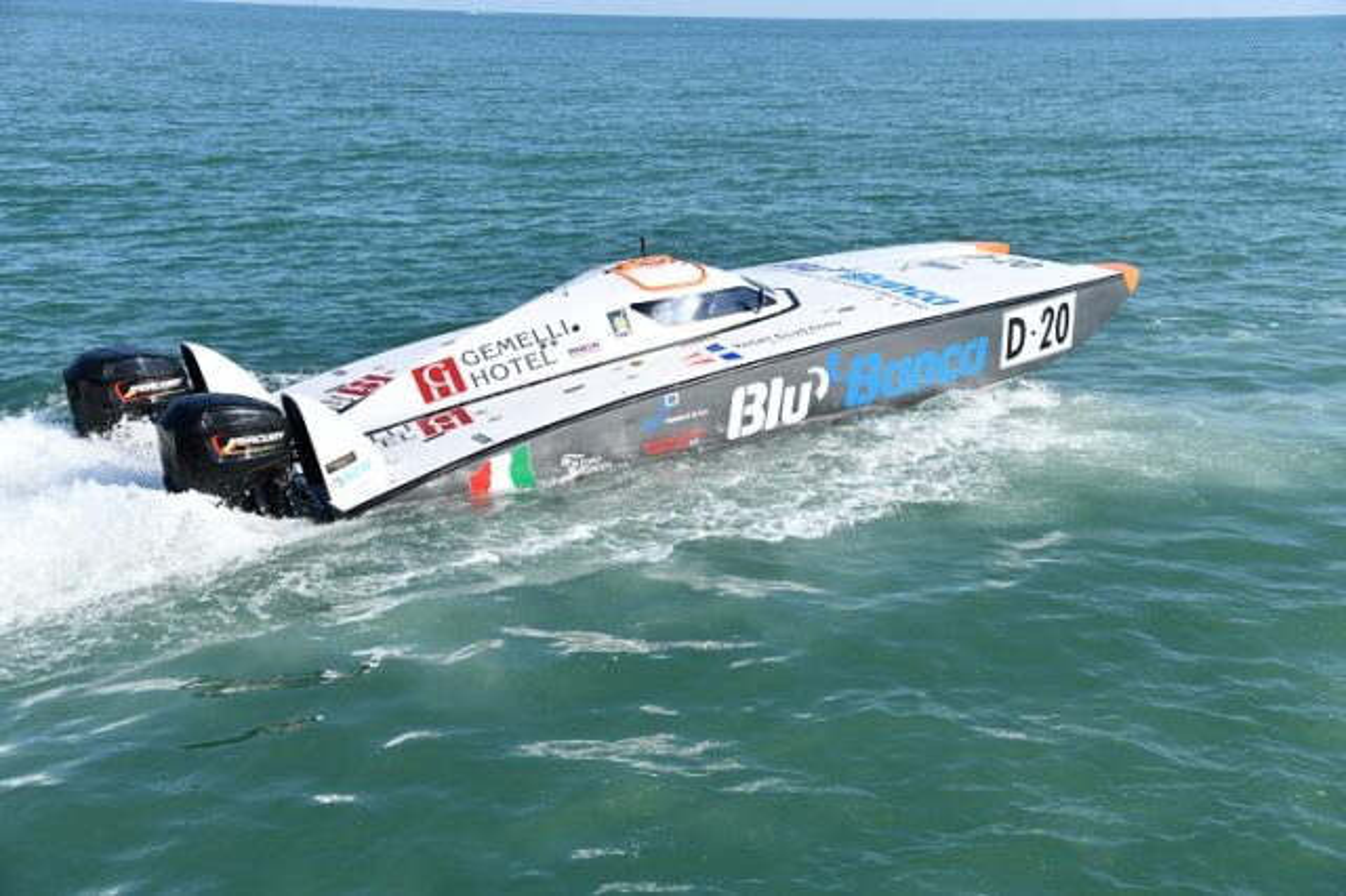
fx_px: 1719
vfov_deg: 29.2
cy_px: 448
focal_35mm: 46
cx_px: 673
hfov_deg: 42.8
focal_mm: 46
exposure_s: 1/400
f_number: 5
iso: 64
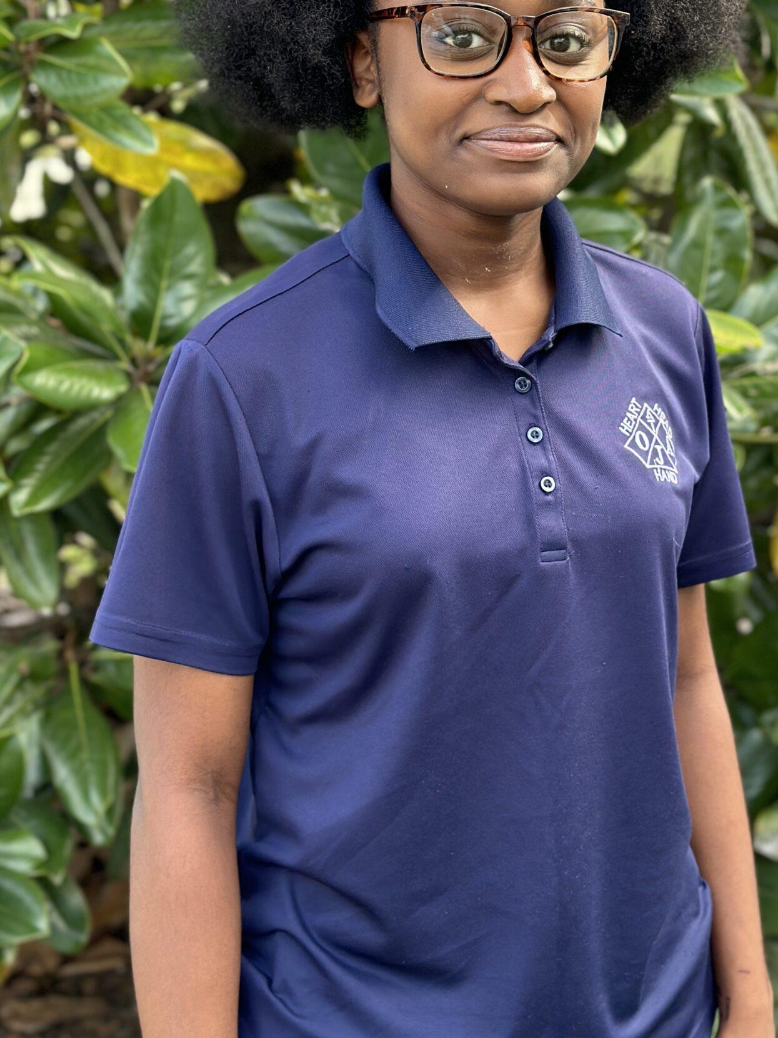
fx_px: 2218
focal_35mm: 74
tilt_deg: -9.1
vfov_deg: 26.2
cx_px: 495
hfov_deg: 19.8
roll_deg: -1.0
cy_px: 342
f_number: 1.78
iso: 80
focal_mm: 6.86
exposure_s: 1/373
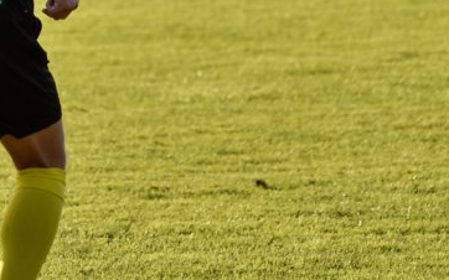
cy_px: 2
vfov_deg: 1.8
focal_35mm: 713
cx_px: 45
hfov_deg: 2.9
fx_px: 8727
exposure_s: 1/640
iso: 200
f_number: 6.3
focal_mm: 165
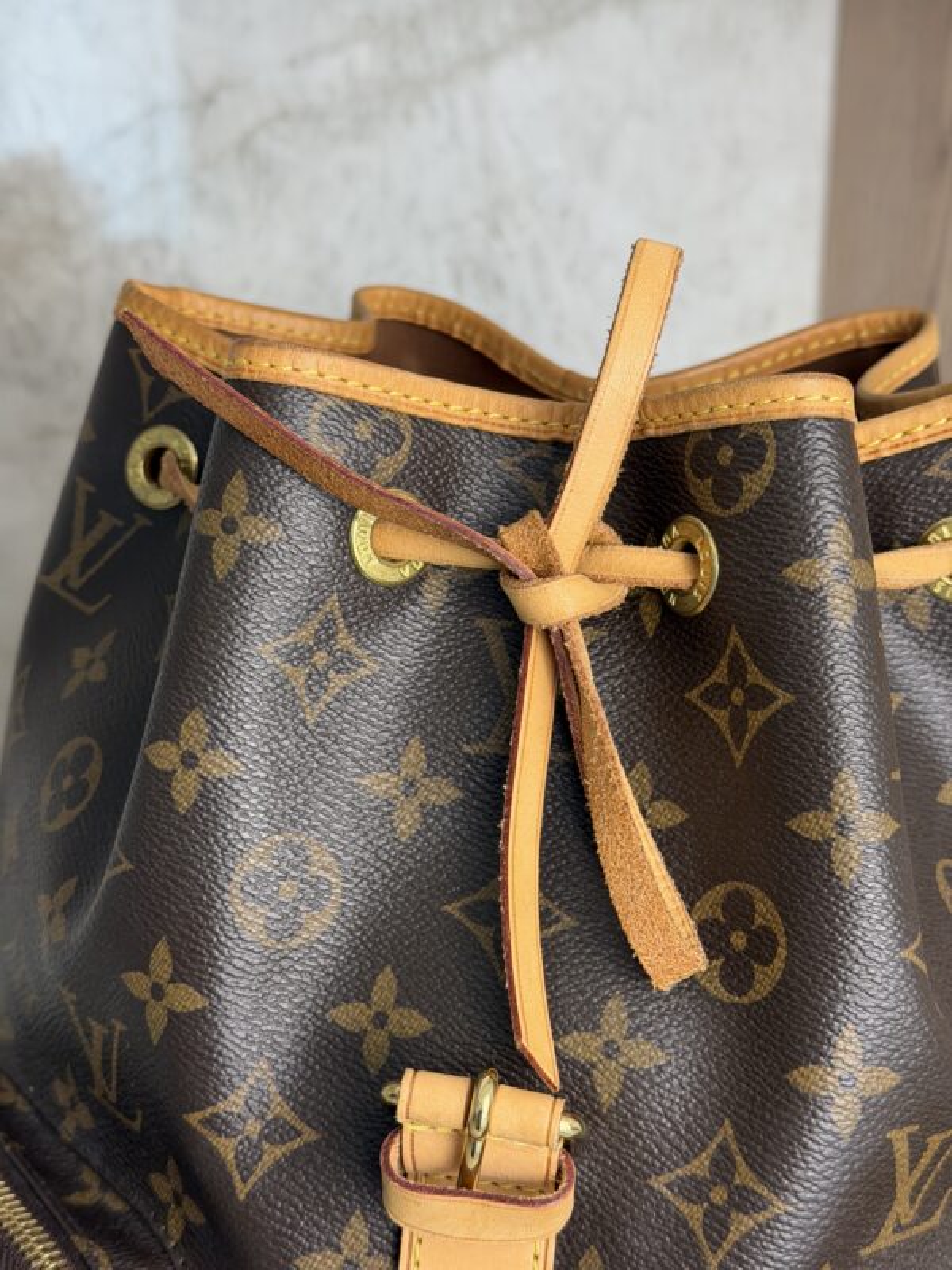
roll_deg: +0.4
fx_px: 1760
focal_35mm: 48
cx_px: 476
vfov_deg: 39.7
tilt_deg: -18.5
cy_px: 635
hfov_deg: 30.3
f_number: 1.78
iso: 80
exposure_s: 1/120
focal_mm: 6.76
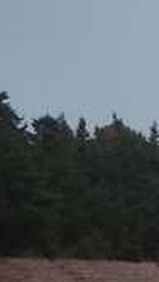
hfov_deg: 10.4
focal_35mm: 100
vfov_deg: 20.9
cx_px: 389
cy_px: 253
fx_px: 749
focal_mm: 5.25
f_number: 1.75
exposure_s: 1/24
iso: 2616
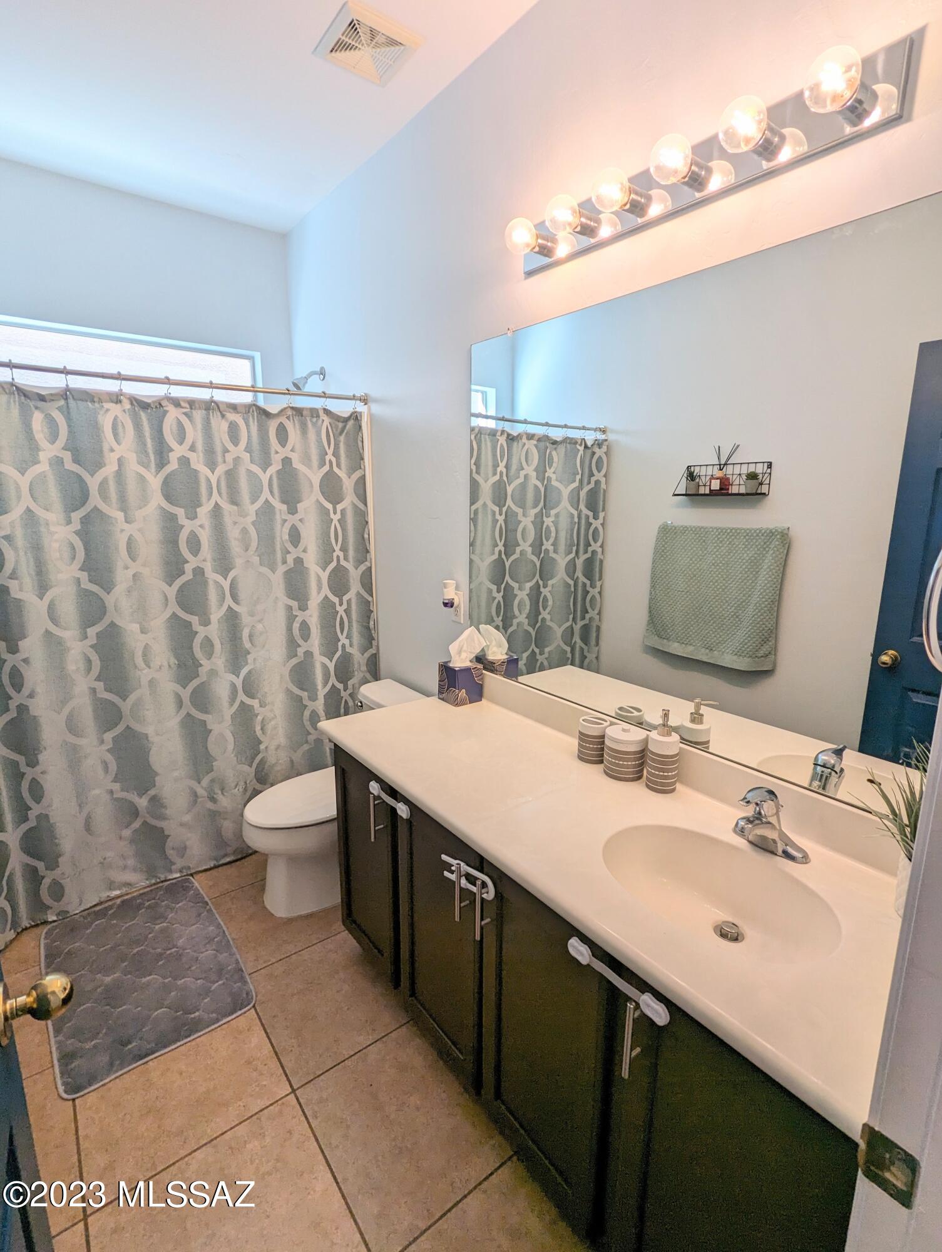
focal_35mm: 16
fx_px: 579
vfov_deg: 94.4
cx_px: 471
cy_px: 626
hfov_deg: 78.2
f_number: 2.2
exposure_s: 1/78.2
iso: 39
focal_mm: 2.35
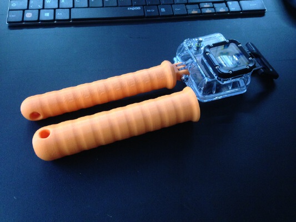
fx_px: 282
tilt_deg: -54.0
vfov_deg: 43.0
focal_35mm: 33
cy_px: 111
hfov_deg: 55.3
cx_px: 148
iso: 400
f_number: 2.4
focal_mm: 4.12
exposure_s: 1/15
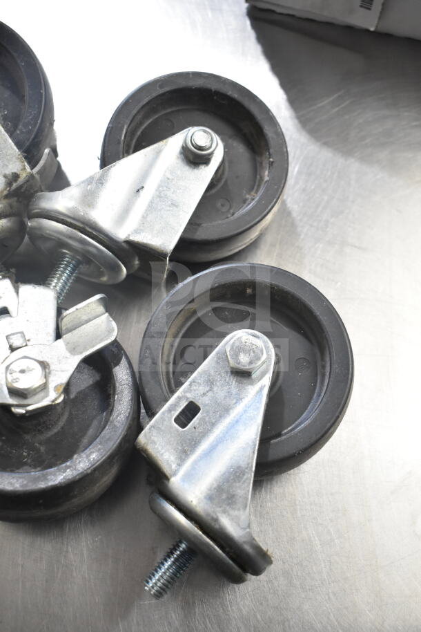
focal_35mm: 44
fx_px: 762
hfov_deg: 30.9
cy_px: 316
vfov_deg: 44.9
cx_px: 210
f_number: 5
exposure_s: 1/100
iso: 1600
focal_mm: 29
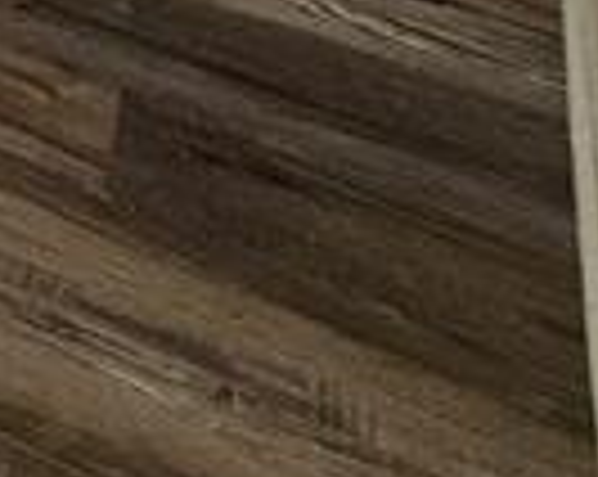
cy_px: -904
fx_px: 1732
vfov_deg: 11.0
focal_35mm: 98
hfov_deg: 10.5
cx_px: -1340
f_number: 2.2
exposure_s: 1/232
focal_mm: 2.2
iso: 80
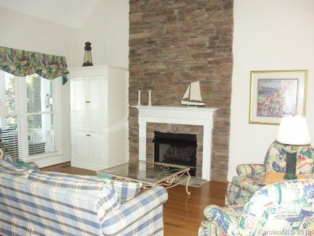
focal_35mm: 29
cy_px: 118
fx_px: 263
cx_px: 157
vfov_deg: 48.2
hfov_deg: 61.7
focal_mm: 7.5
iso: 200
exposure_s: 1/50
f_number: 2.8
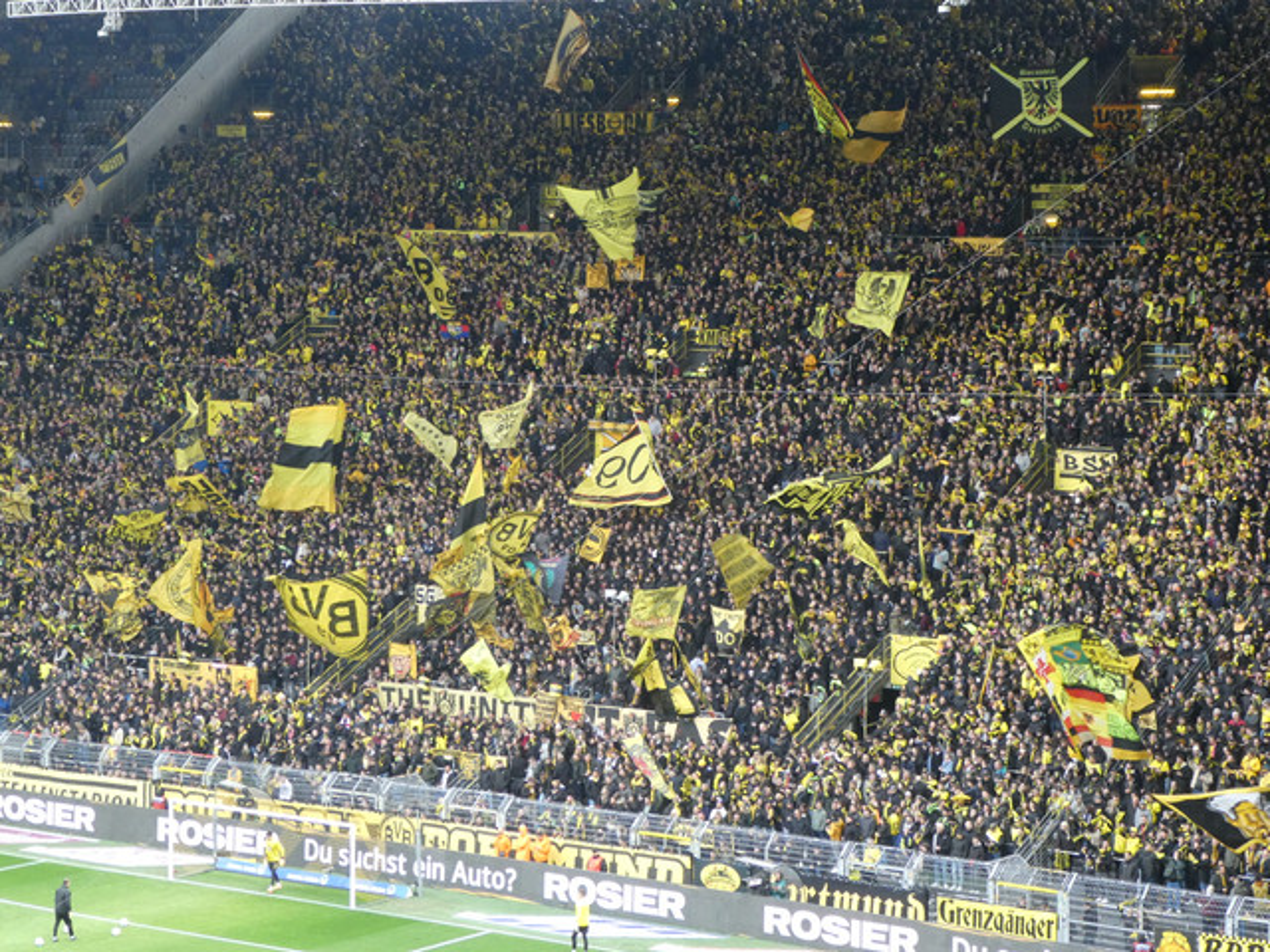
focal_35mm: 90
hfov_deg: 21.8
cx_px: 635
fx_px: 3302
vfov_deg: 16.4
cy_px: 476
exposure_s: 1/80
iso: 400
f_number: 4.9
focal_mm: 16.1
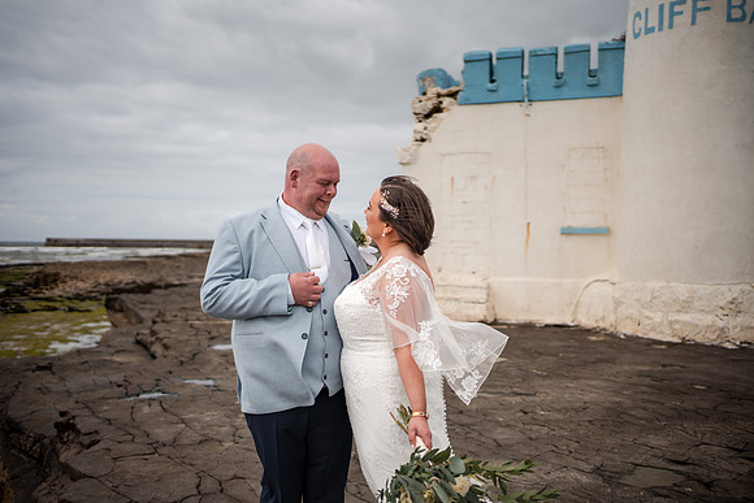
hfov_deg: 54.4
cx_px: 377
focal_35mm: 35
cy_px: 252
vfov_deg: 37.9
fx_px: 733
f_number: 1.8
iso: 100
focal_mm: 35
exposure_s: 1/8000
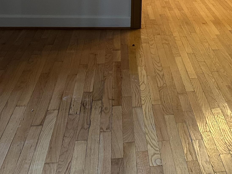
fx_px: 442
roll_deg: -5.3
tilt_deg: -10.7
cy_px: 4
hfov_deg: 25.5
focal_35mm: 66
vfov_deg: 21.5
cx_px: 298
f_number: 1.78
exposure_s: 1/60
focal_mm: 6.86
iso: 250
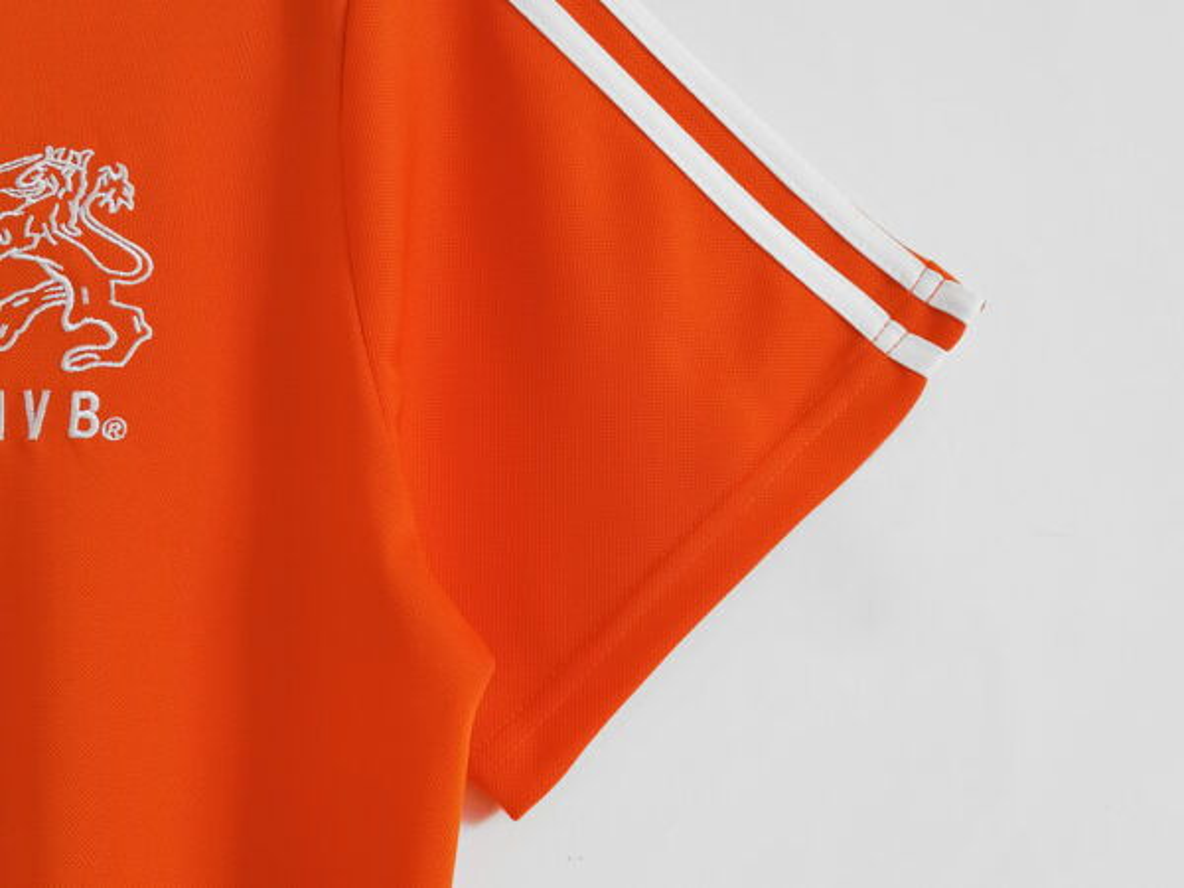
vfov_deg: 26.6
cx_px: 592
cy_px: 444
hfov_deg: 34.9
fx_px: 1881
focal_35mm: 55
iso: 160
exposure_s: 1/100
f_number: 1.8
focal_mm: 5.58
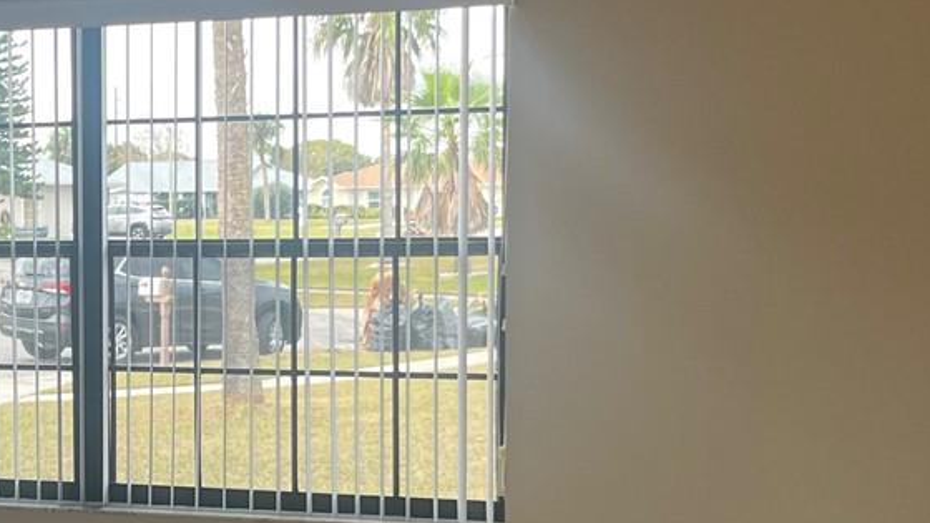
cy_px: 380
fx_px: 1997
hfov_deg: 25.5
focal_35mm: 81
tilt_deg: -5.8
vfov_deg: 14.9
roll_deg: +2.5
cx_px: 113
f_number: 1.6
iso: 40
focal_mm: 5.1
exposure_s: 1/193
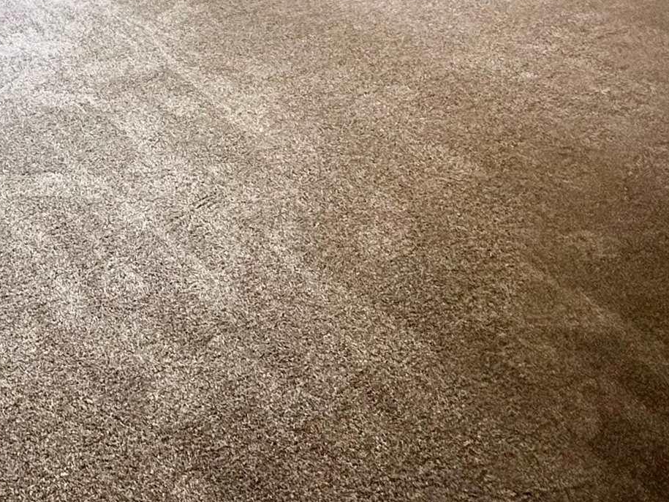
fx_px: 908
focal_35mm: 47
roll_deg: +0.5
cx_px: 71
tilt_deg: -8.3
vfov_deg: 24.8
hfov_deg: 37.8
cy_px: -222
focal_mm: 2.22
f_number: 2.2
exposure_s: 1/120
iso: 250
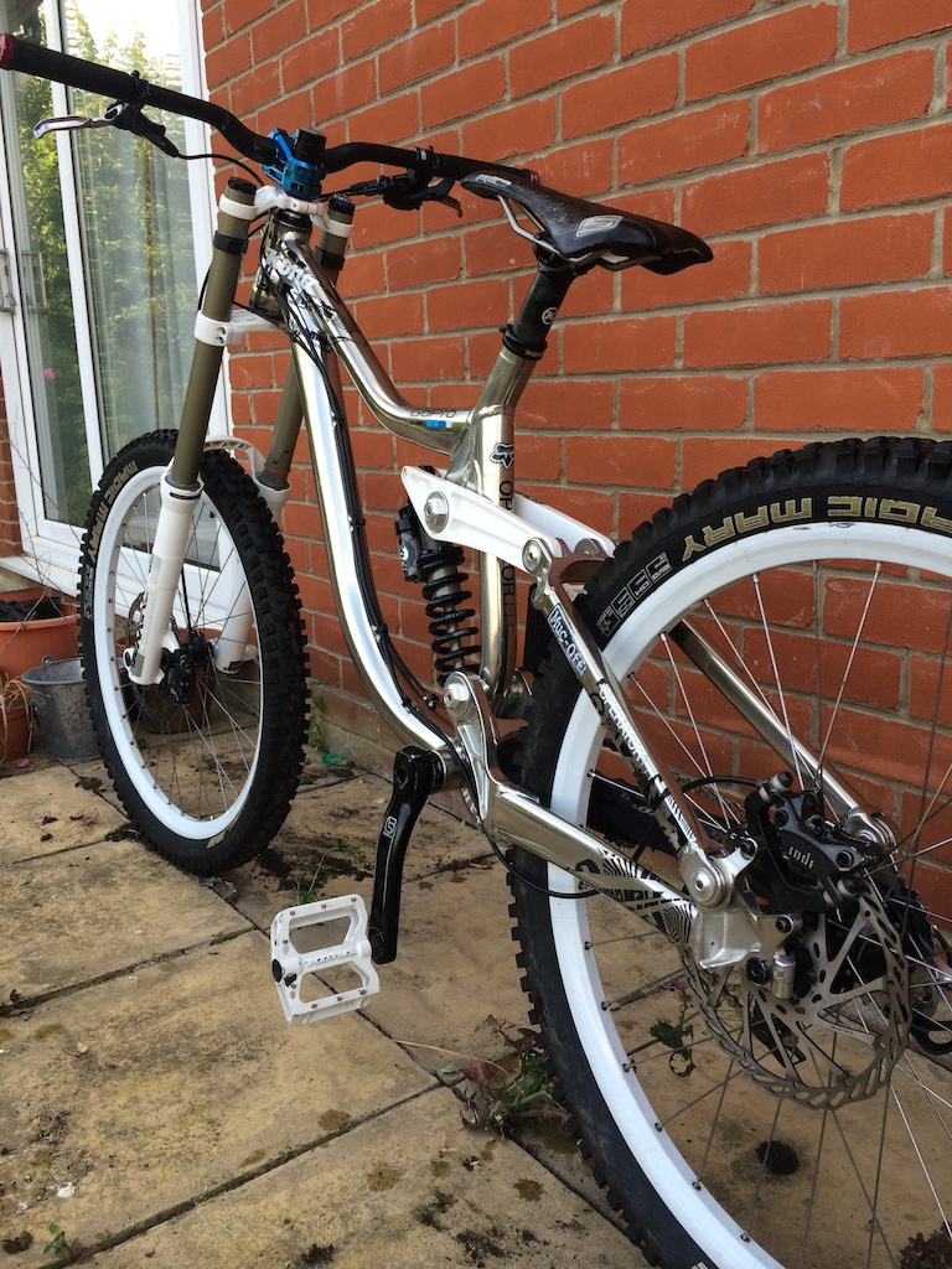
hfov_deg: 46.8
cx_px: 476
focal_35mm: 30
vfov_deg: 60.0
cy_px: 634
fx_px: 1100
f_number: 2.2
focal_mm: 4.12
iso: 40
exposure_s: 1/120
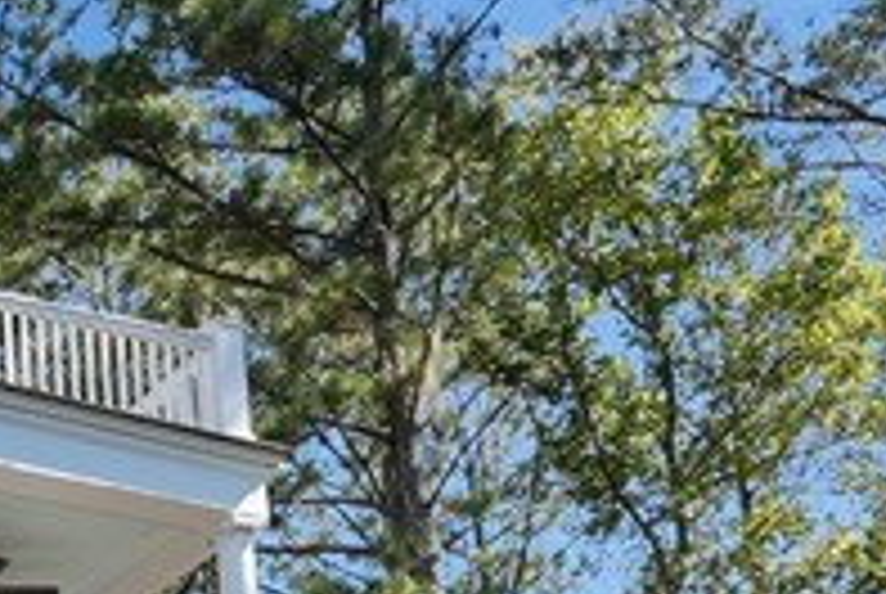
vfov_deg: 13.4
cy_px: 1184
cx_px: -668
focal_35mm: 88
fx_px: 2169
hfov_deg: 18.5
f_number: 9
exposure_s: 1/250
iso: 320
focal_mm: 16
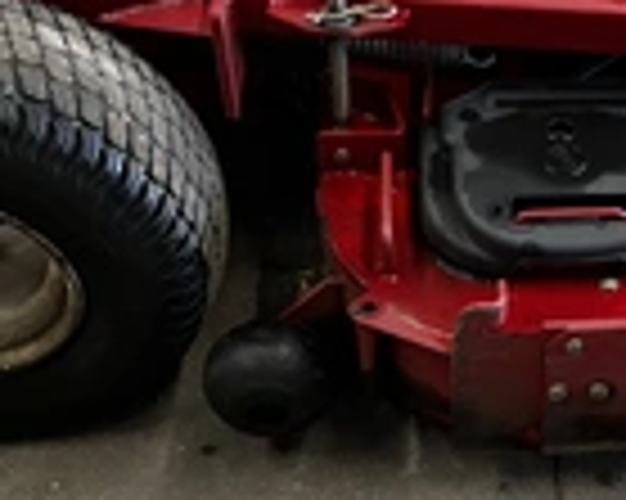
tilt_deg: -44.1
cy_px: 225
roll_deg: -6.3
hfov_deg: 24.4
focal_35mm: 73
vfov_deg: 20.9
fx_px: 1352
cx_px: 680
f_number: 1.6
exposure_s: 1/60
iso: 500
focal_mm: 5.96
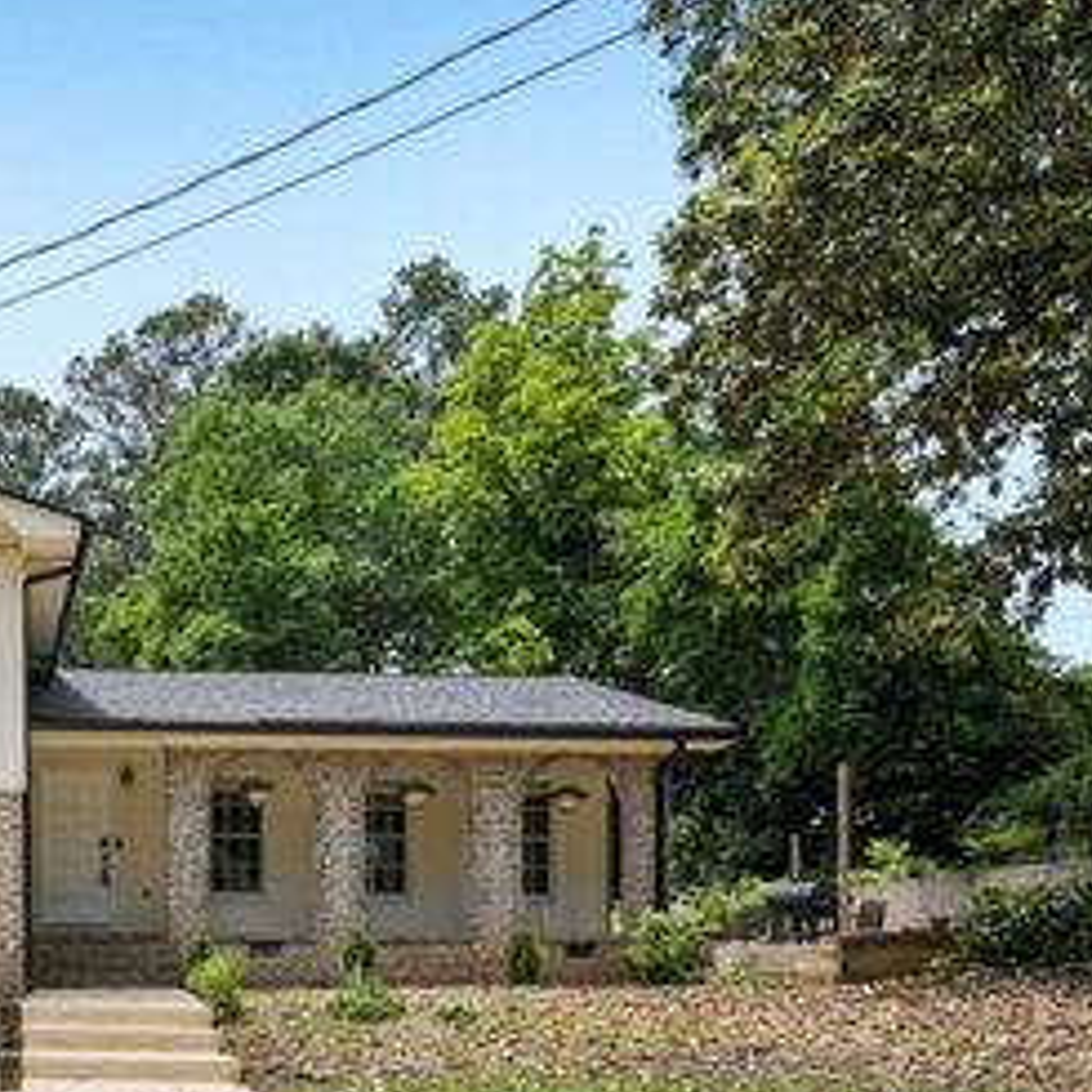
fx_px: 1392
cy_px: 564
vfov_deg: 42.8
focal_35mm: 39
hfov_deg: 38.6
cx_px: 31
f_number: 8
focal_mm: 22
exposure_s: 1/200
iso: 64
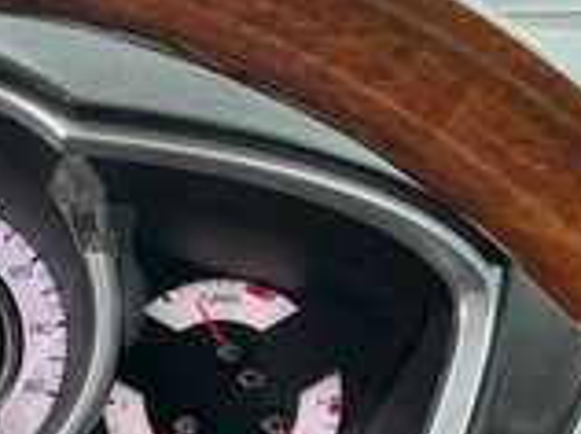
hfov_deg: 26.1
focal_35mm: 71
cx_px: 11
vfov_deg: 20.6
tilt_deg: -20.8
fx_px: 1190
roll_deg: +0.8
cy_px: 309
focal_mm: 3
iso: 32
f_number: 1.8
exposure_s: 1/122
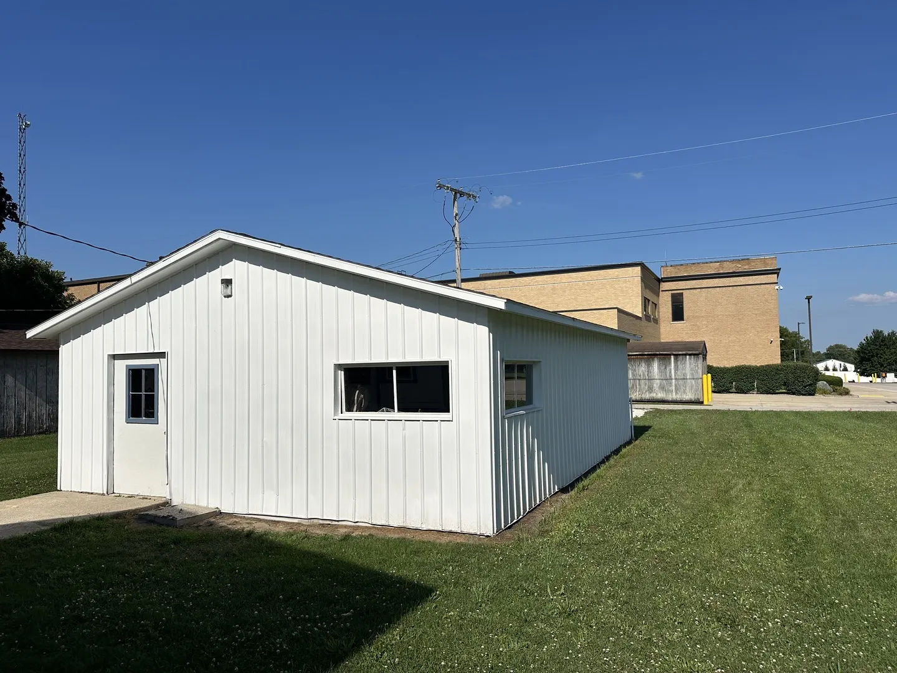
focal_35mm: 24
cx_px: 448
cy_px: 336
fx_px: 622
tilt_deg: +3.3
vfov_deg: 56.8
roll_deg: +0.7
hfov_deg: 71.6
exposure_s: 1/12048
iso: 80
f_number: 1.78
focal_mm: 6.86
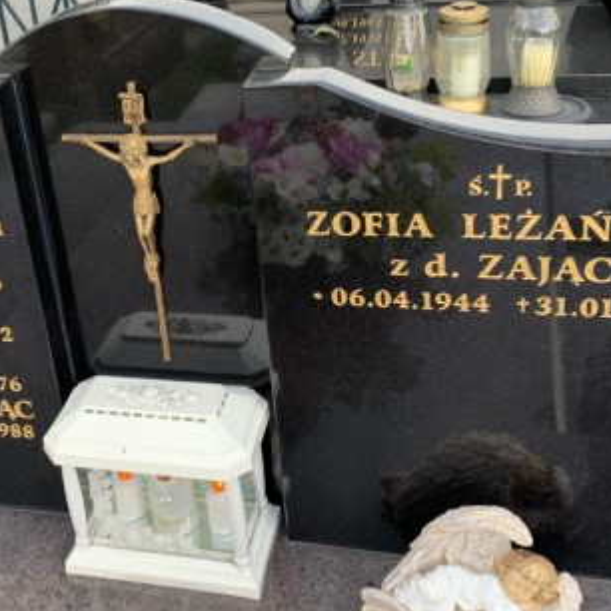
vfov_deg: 35.1
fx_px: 959
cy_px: 214
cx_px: 158
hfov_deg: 34.7
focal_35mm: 48
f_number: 1.8
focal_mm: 4.25
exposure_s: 1/122
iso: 50
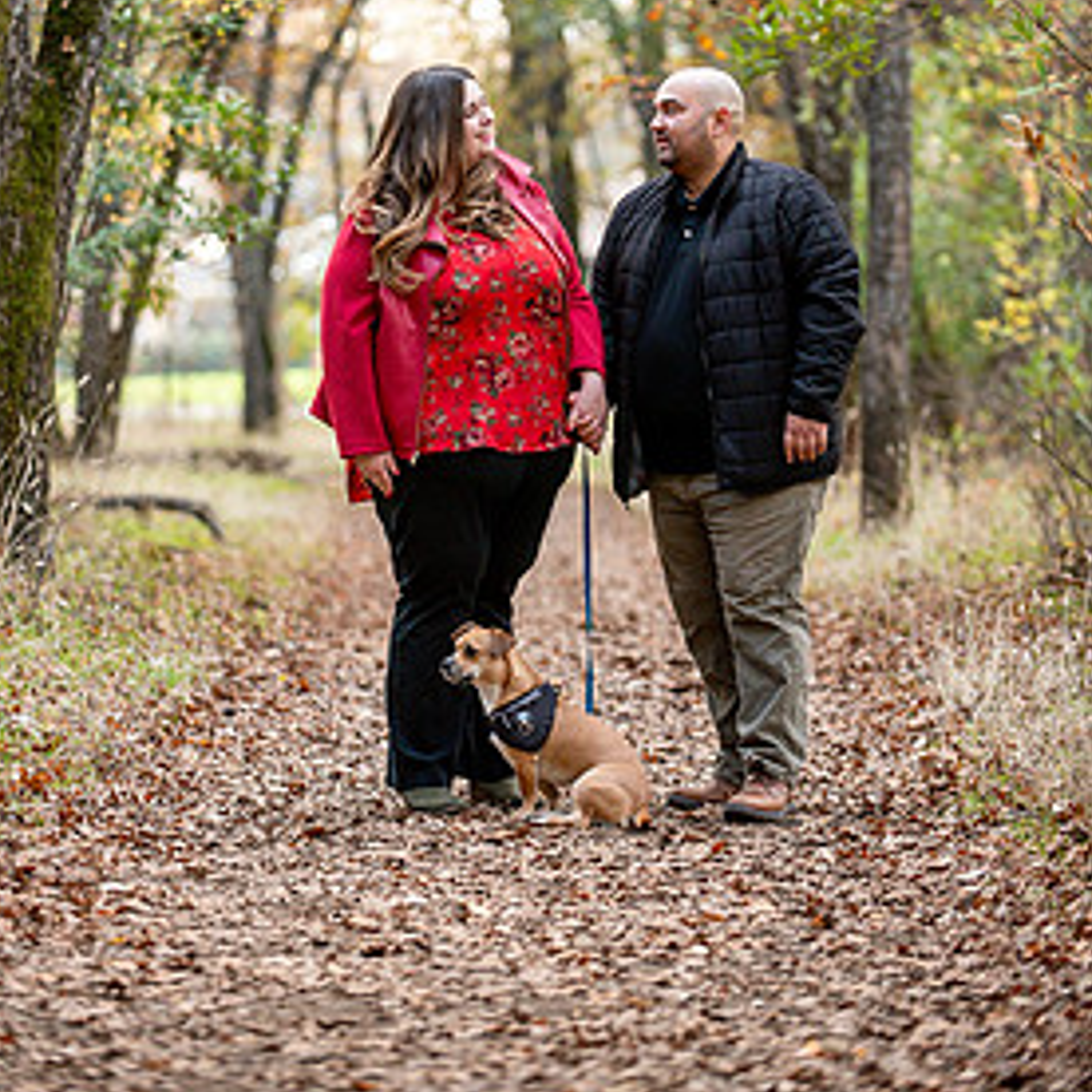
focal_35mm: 166
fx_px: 5925
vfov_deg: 10.5
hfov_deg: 10.5
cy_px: 324
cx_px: 502
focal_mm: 120
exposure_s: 1/400
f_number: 2.8
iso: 1600
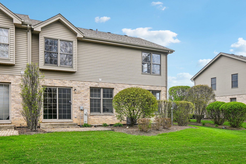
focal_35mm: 30
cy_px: 82
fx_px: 205
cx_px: 123
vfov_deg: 43.6
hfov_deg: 61.9
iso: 100
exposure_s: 1/125
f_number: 8
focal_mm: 20
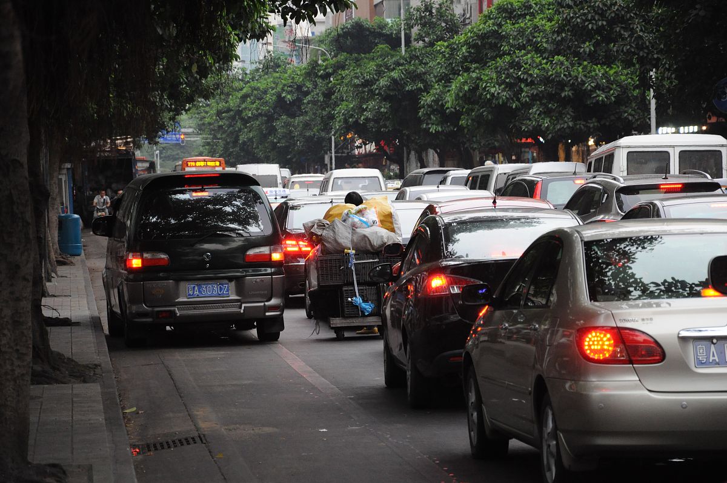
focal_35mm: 158
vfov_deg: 8.7
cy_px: 242
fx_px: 3177
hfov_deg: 13.1
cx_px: 364
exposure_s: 1/100
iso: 1600
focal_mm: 105
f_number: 5.6
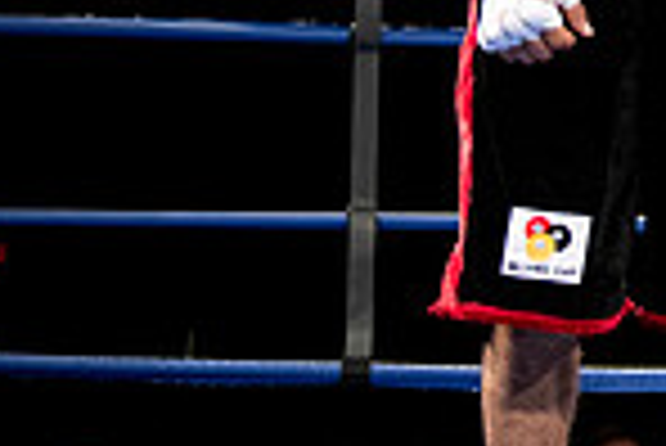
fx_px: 2981
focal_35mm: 161
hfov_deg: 11.5
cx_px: 1302
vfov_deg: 8.3
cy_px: -283
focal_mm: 38
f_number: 2.8
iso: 2000
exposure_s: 1/1000
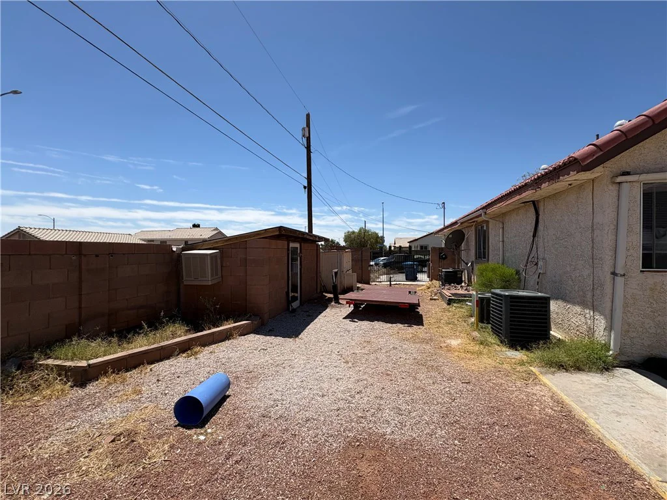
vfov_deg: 85.7
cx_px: 334
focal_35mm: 14
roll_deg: -2.9
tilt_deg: -1.4
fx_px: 270
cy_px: 250
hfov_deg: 102.1
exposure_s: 1/2770
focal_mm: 2.22
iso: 50
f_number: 2.2
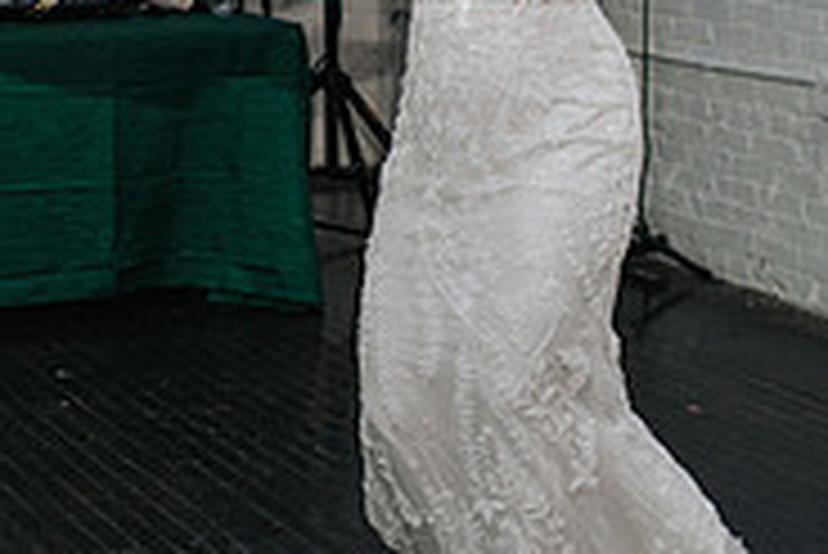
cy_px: 5
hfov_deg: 17.4
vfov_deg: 11.6
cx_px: 224
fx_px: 2693
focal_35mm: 117
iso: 1000
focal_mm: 35
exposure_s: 1/200
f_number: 2.8
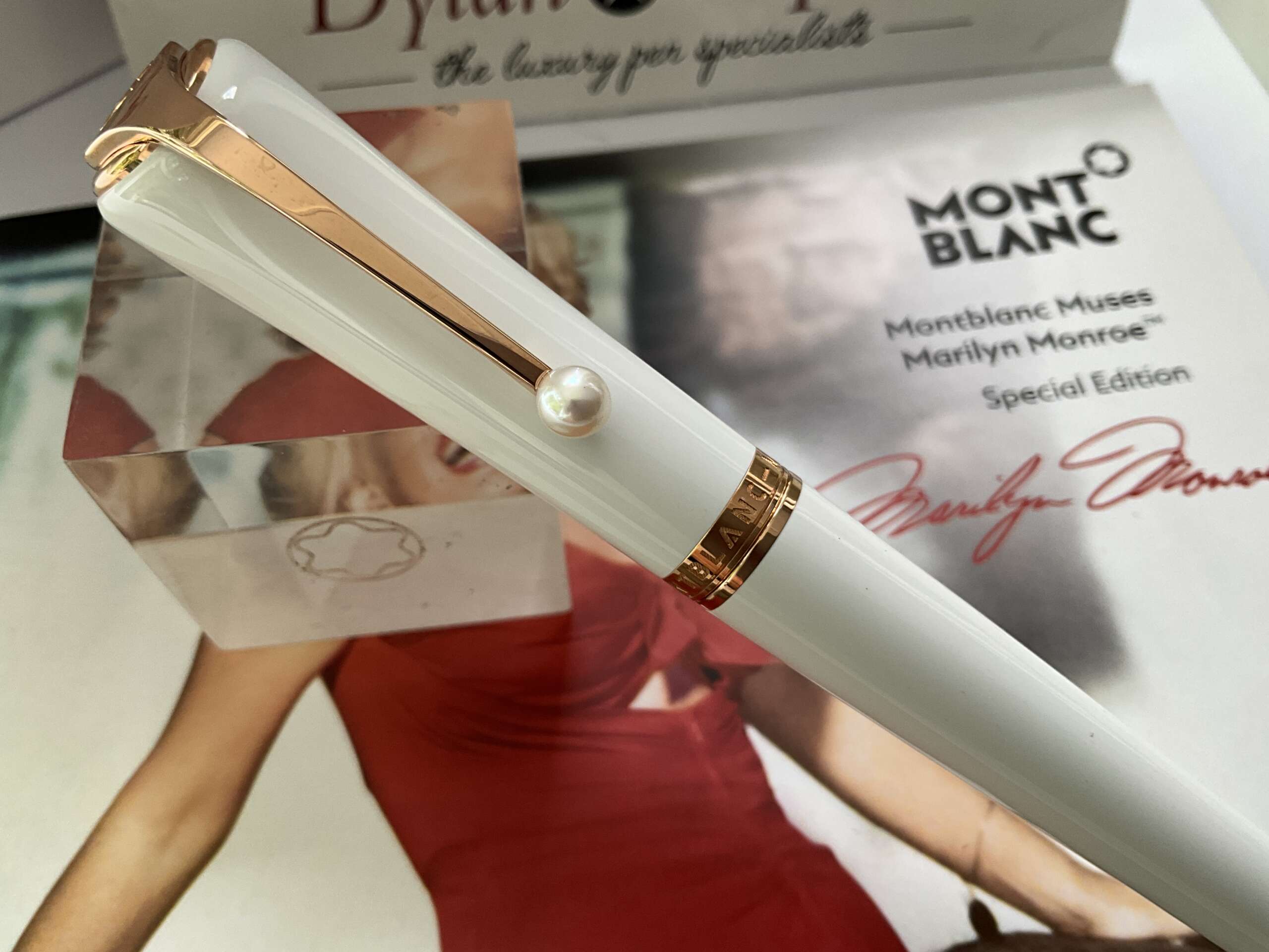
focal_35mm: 29
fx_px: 1063
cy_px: 476
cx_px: 634
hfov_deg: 61.7
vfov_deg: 48.2
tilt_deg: -59.3
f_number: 1.8
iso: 50
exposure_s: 1/122
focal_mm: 3
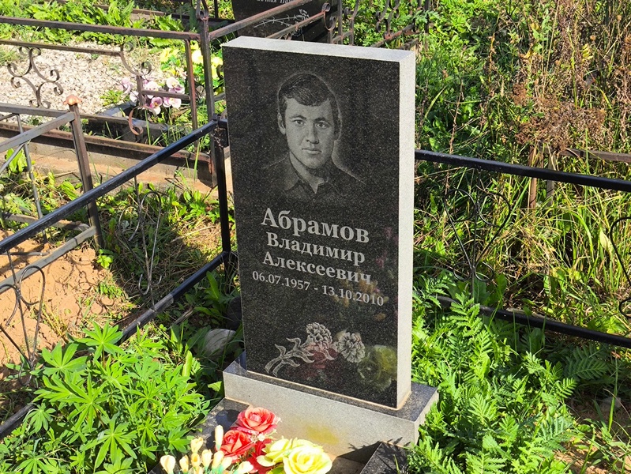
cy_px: 237
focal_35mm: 50
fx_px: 912
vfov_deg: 29.1
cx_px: 316
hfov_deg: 38.2
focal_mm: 4.71
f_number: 1.7
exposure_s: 1/662
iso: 50
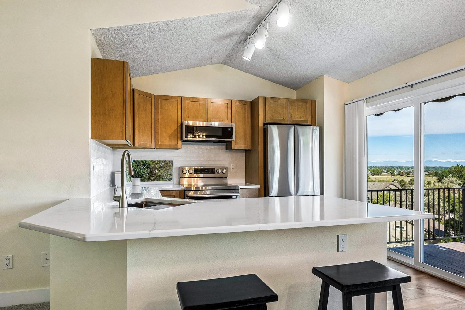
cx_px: 221
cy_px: 159
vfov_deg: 60.6
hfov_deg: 82.4
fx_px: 265
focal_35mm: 21
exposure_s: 1/60
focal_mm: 19.5
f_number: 10
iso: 400
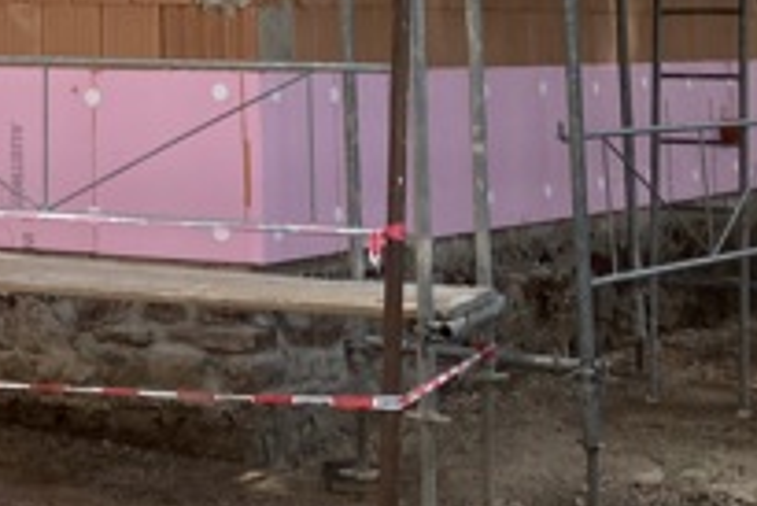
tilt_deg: +9.7
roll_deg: -0.7
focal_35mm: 98
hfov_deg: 19.6
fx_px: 2062
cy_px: -290
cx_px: -144
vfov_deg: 13.1
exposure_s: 1/2183
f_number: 1.8
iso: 20
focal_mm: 3.99
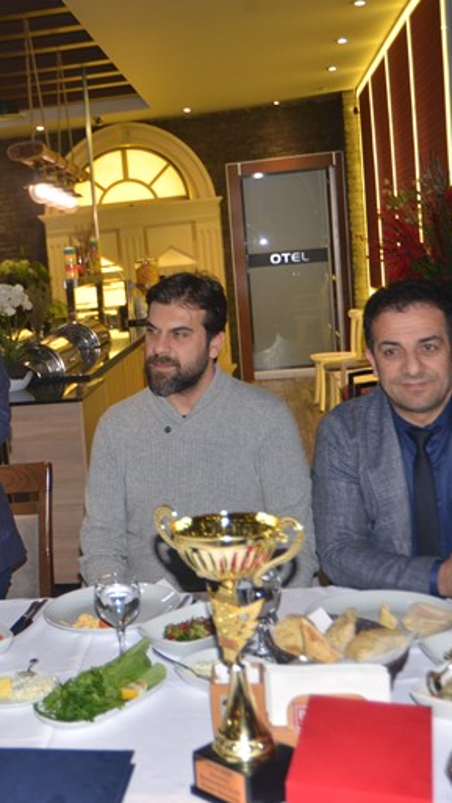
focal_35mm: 49
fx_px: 1043
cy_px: 402
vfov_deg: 42.1
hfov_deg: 24.0
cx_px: 80
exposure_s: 1/60
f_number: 4.5
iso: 800
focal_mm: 30
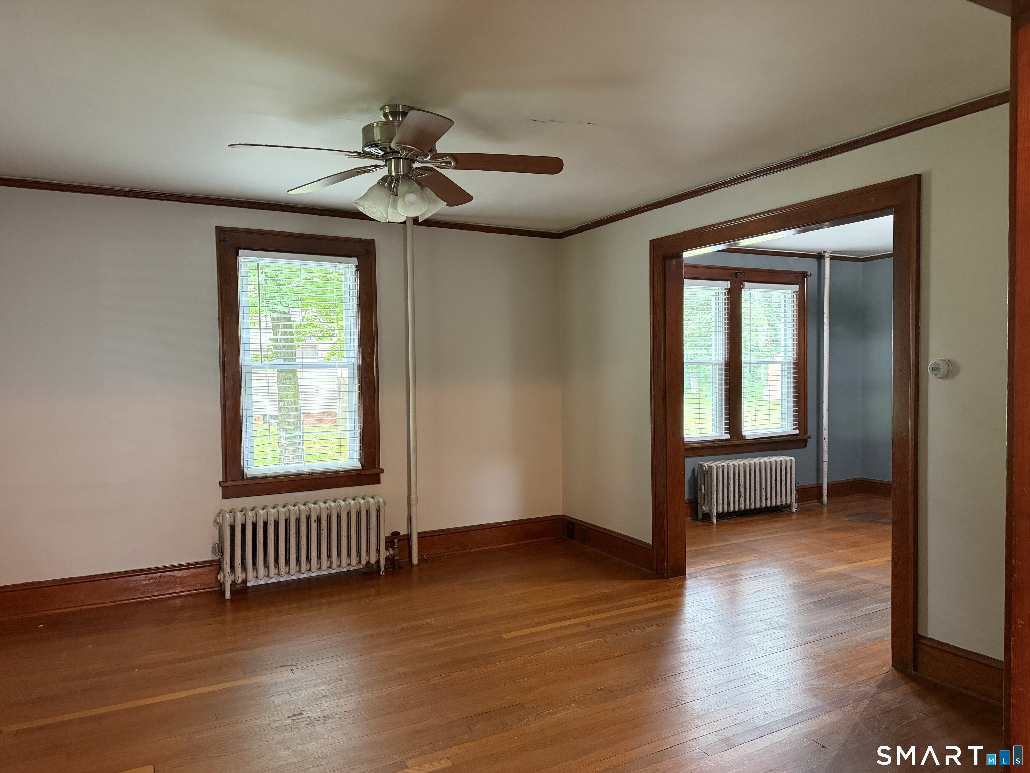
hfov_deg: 71.6
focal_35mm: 24
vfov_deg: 56.8
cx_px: 515
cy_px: 386
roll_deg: +1.1
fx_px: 714
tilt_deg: -1.7
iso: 640
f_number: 1.78
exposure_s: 1/40
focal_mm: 6.76
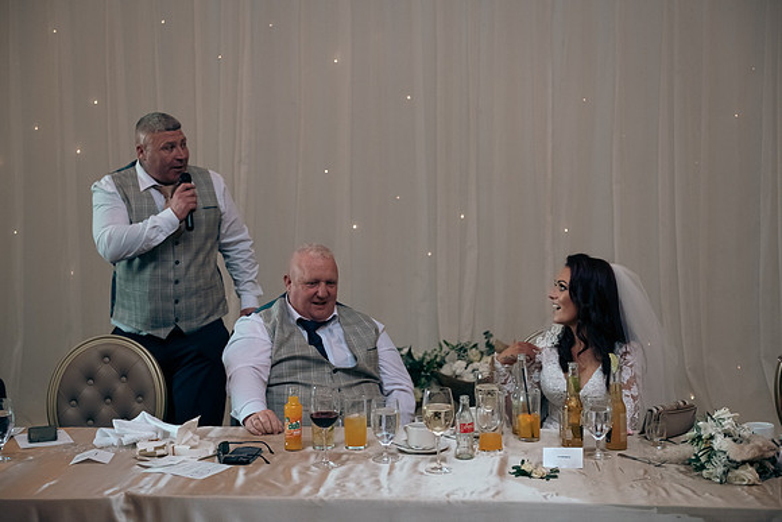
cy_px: 261
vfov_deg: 24.2
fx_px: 1217
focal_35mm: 56
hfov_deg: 35.6
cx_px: 391
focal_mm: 56
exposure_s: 1/160
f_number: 3.5
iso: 1000
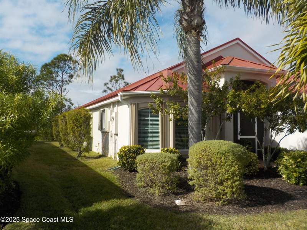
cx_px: 154
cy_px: 115
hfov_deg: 60.0
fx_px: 266
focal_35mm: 30
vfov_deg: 46.8
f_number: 3.3
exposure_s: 1/1250
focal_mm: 4.1
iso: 125
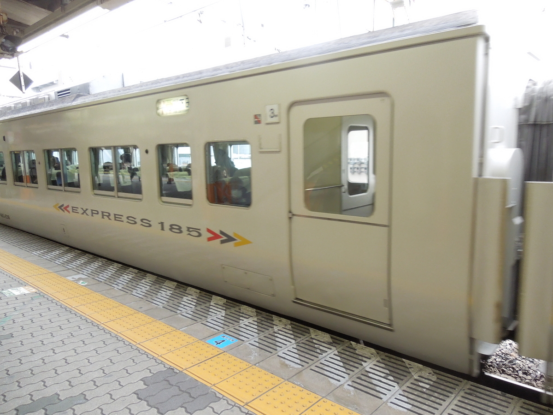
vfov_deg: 54.9
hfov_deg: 69.4
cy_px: 208
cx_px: 276
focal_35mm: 25
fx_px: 399
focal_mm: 4.5
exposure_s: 1/125
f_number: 3.3
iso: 500
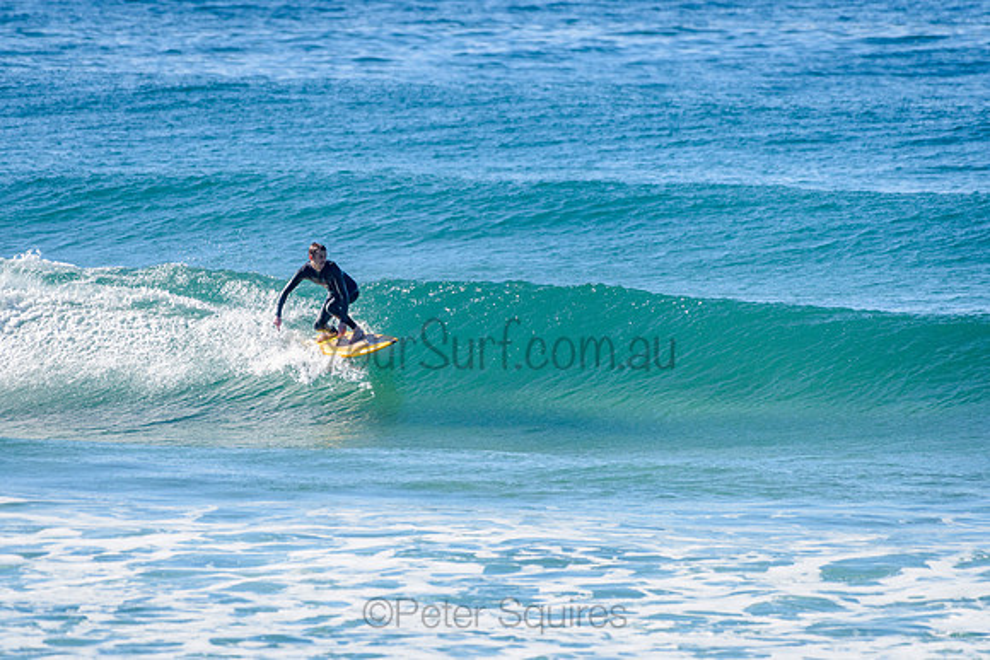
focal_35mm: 613
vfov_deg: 2.2
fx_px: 16868
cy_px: 288
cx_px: 435
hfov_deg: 3.4
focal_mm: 500
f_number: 5.6
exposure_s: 1/4000
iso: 400
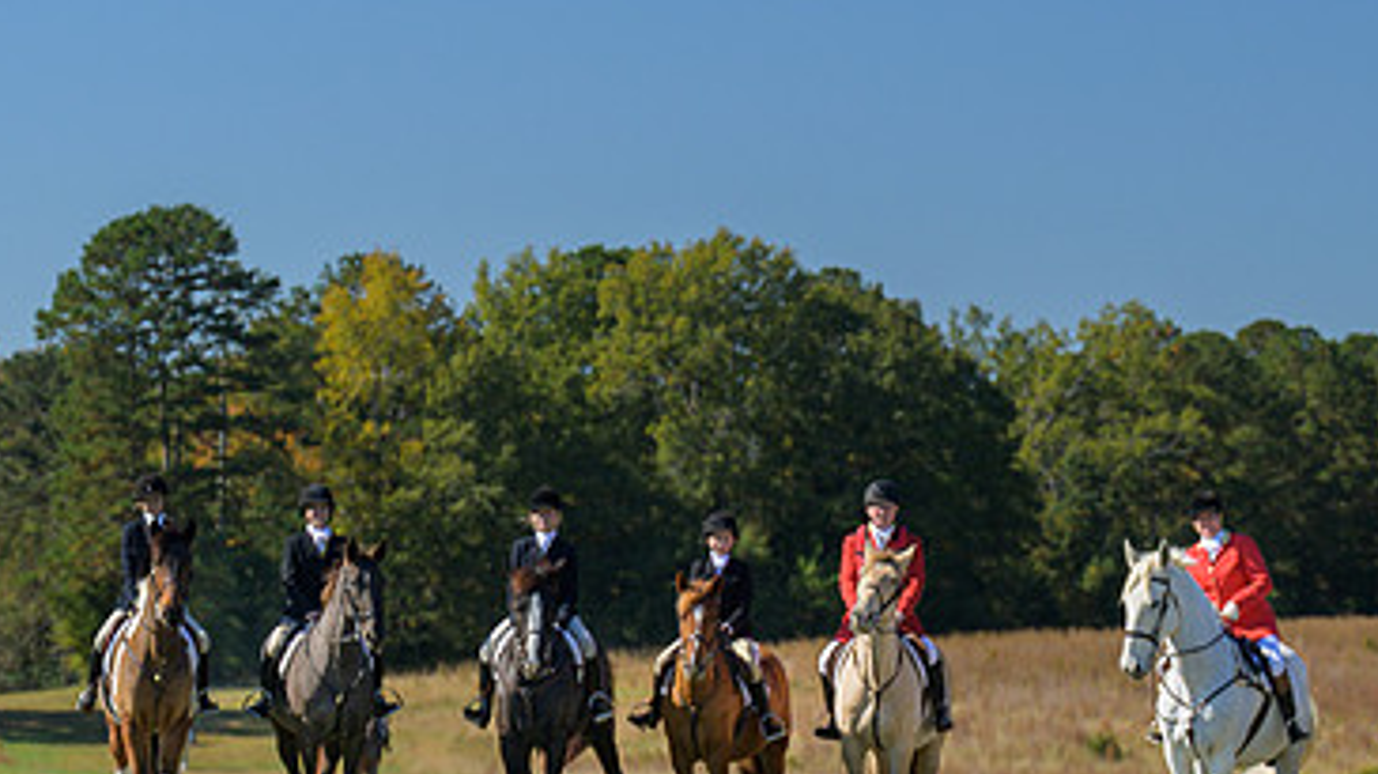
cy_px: 466
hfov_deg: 13.4
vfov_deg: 7.5
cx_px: 725
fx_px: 5881
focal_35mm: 161
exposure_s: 1/800
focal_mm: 70
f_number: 4
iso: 200
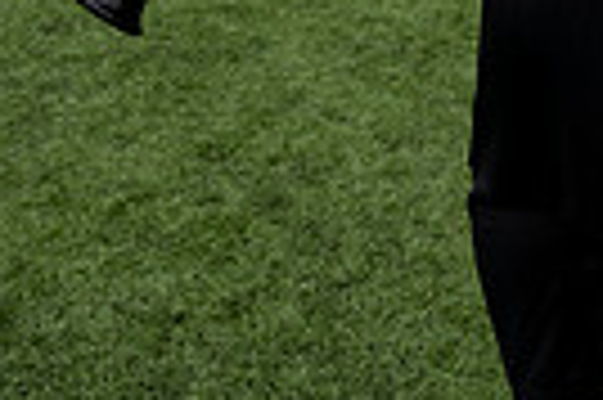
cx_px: 576
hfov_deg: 19.2
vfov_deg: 11.7
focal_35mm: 104
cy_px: -407
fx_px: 1740
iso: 160
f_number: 4
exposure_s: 1/800
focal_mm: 24
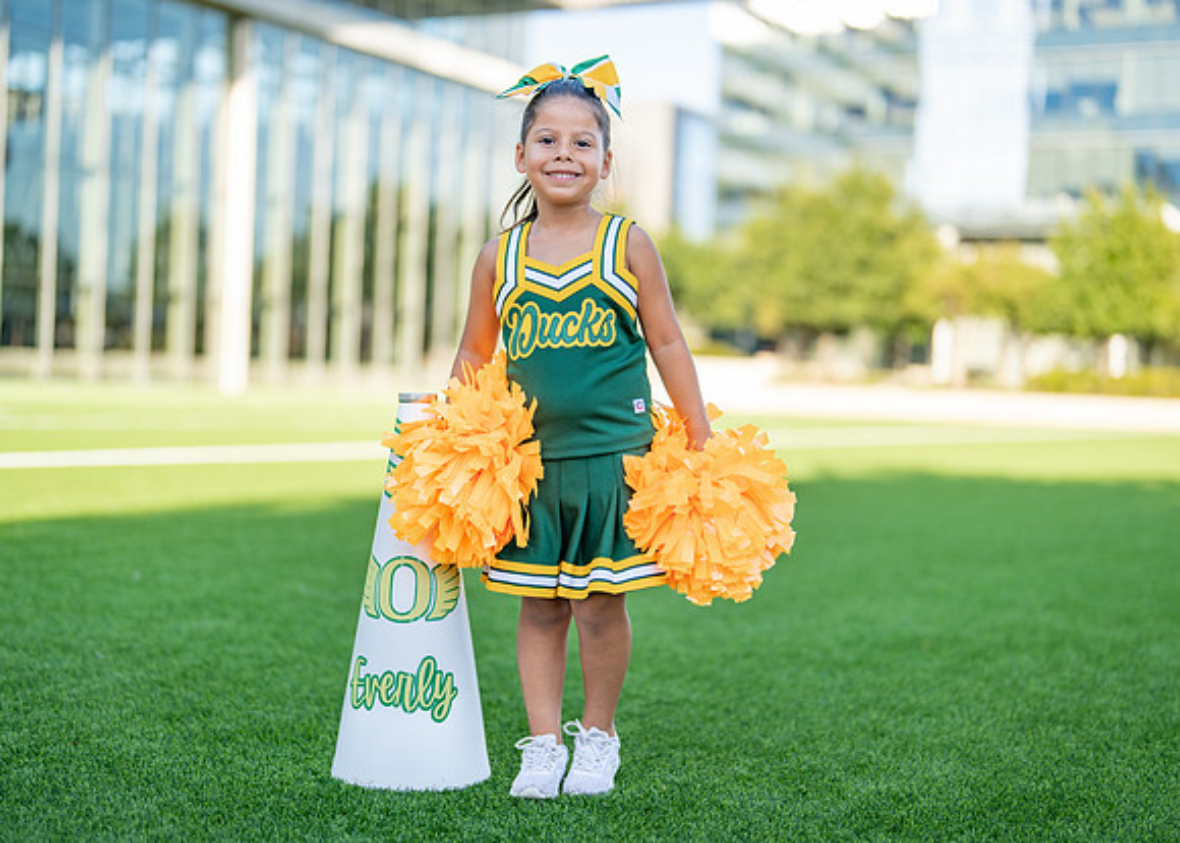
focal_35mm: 52
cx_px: 590
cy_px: 422
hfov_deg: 37.2
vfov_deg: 27.0
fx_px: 1755
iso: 100
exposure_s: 1/1600
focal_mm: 50
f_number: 1.2
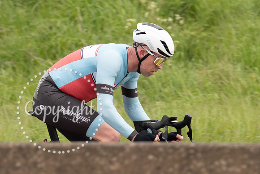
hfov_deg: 3.1
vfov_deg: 2.0
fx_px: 4858
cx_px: 178
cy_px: 70
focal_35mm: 673
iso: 200
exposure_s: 1/800
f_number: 4
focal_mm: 200
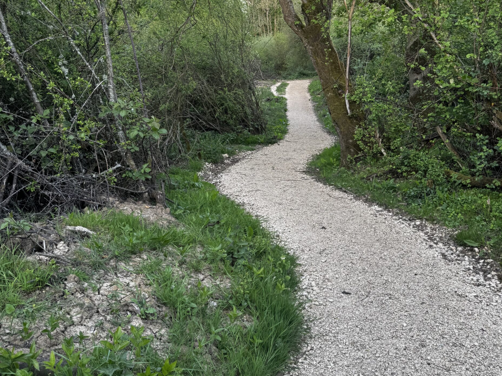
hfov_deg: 55.4
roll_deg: +0.3
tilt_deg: -19.3
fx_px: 479
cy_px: 167
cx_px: 255
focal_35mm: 33
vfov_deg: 42.9
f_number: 1.78
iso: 50
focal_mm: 6.76
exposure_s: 1/123
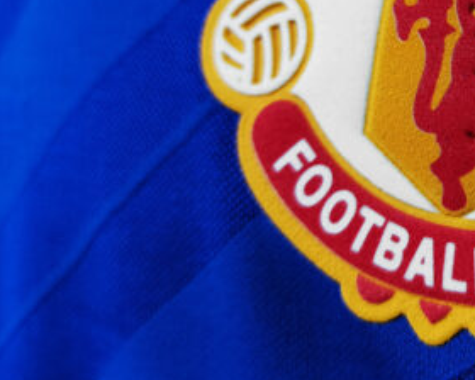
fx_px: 970
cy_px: 76
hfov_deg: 25.7
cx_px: 506
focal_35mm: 69
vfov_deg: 21.9
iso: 125
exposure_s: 1/50
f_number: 1.8
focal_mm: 5.58
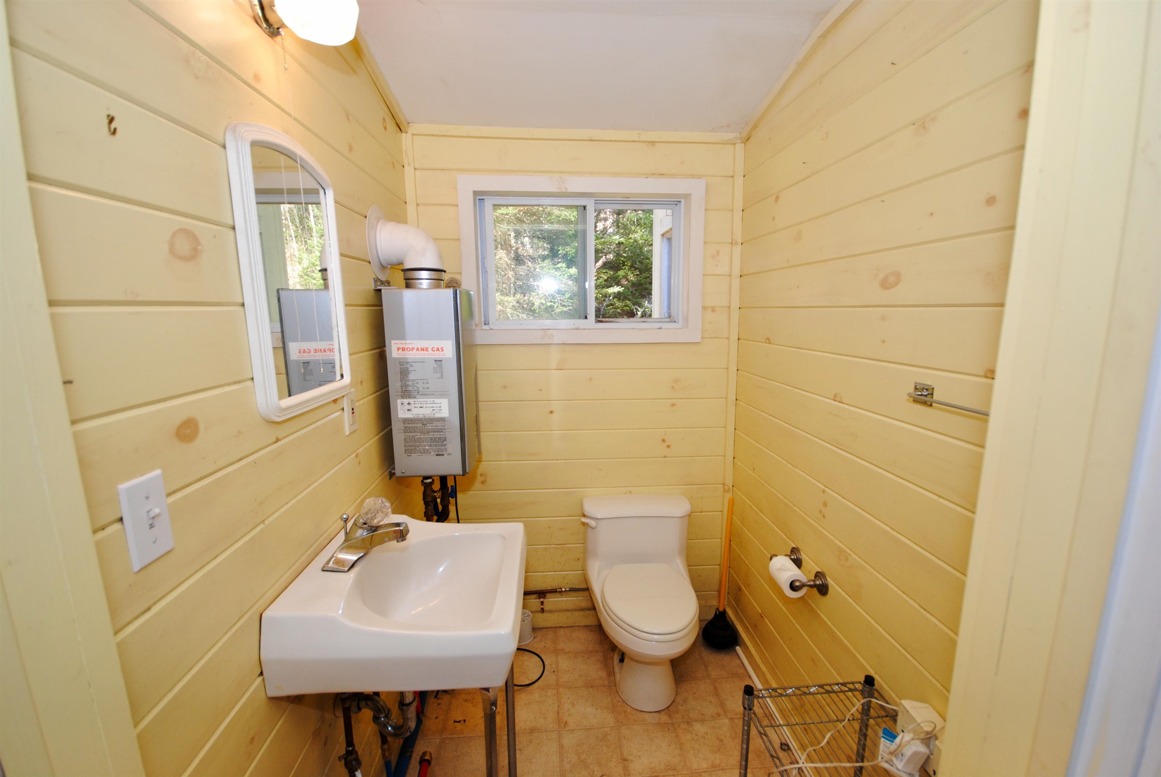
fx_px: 484
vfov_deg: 77.5
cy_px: 388
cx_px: 580
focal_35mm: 15
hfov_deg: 100.3
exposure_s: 1/60
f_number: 4
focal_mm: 10
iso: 200
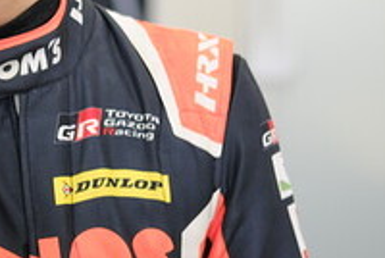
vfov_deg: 6.8
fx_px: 2163
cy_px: -10
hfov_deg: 10.1
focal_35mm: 202
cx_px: -21
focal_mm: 50
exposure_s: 1/60
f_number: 2
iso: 250
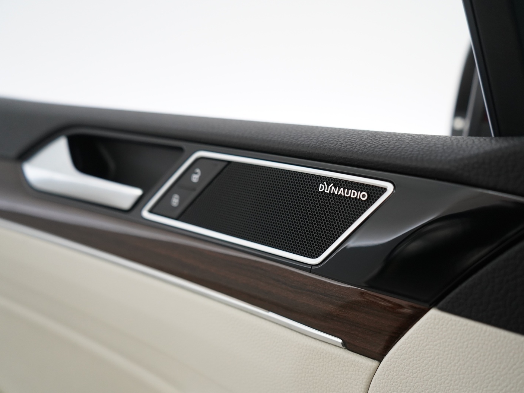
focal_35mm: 31
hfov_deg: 58.1
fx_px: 469
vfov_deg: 45.4
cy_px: 196
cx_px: 301
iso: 2000
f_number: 3.5
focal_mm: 28
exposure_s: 1/60
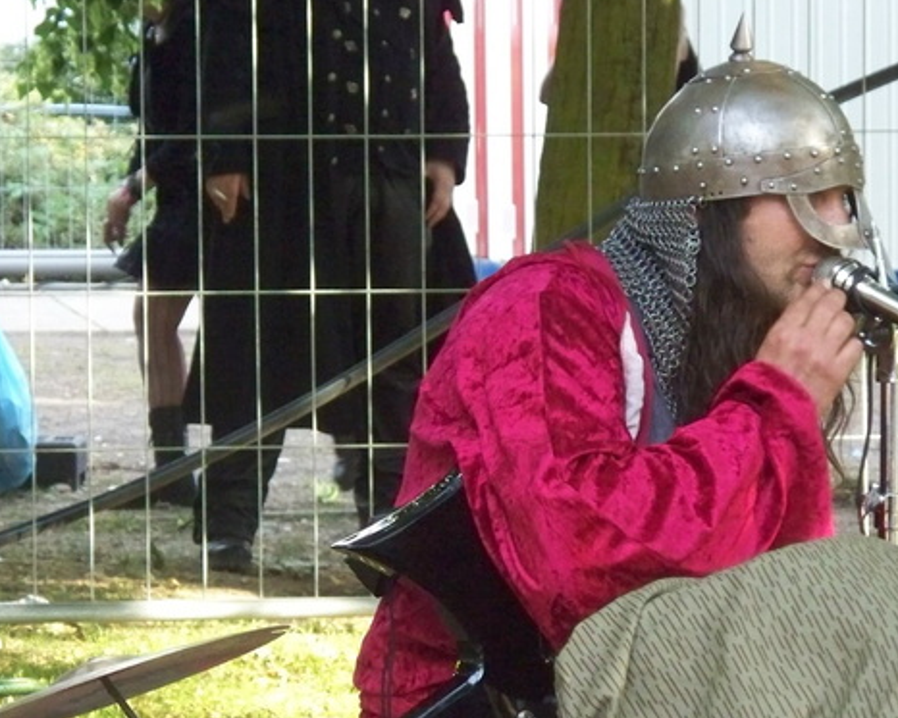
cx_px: 462
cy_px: 443
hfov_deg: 8.5
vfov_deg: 6.8
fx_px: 6034
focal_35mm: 227
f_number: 4.4
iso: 500
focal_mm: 28.83
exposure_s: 1/125
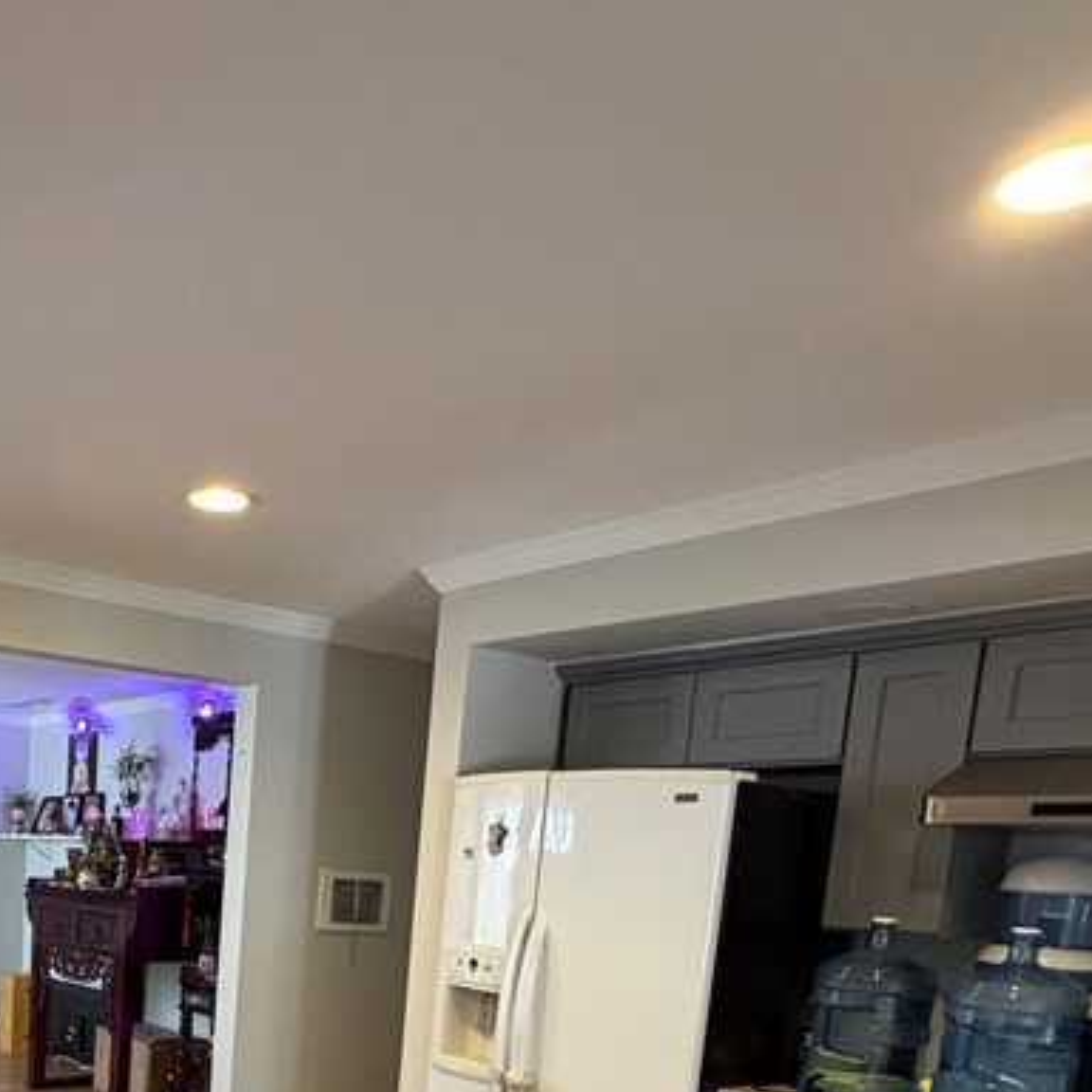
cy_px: 1035
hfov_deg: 45.2
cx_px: 114
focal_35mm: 33
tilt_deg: -8.5
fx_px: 1178
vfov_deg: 44.1
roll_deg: -2.7
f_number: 2.2
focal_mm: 2.22
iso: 400
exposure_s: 1/60
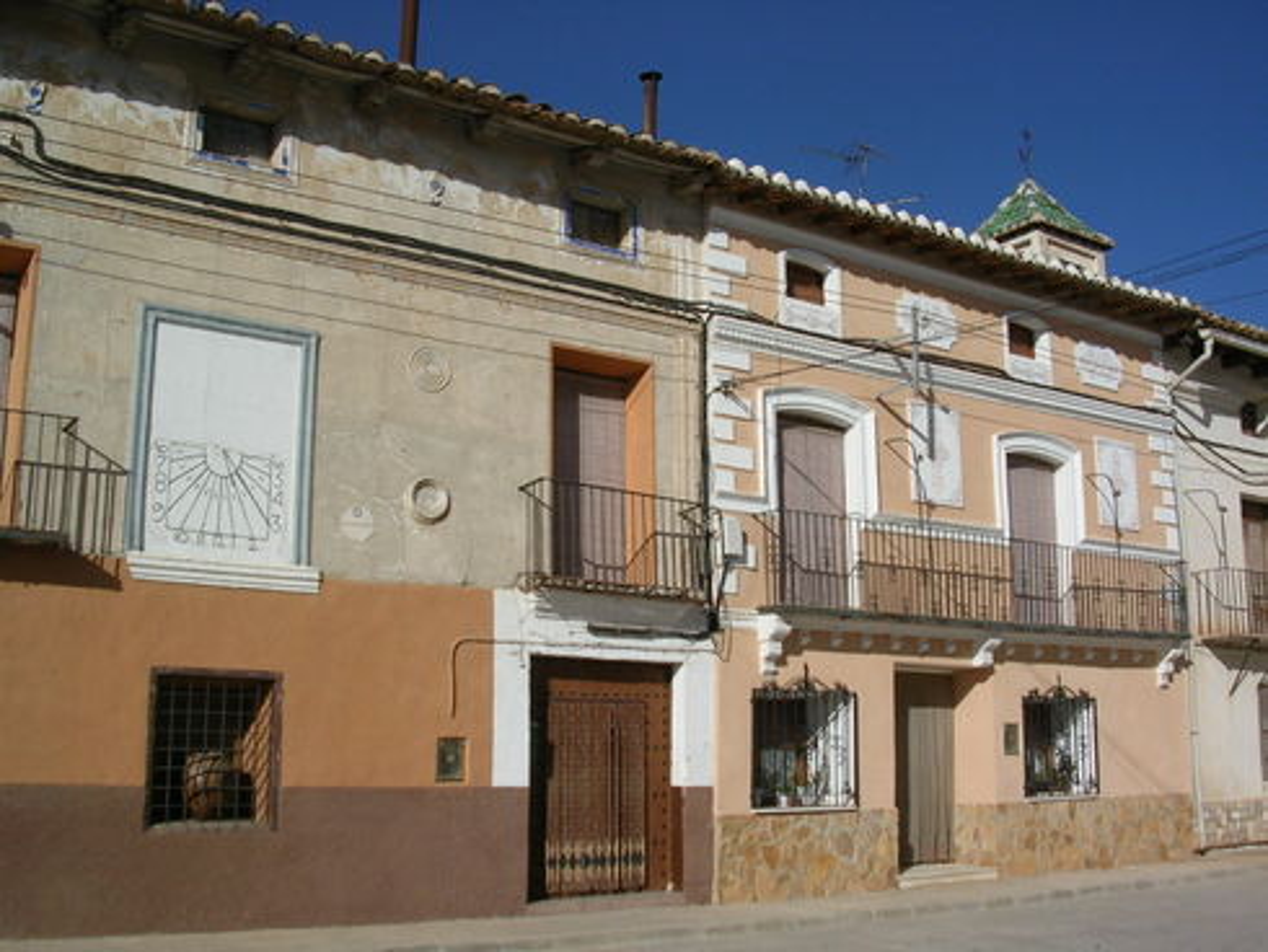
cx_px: 634
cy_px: 476
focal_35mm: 38
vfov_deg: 37.8
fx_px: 1393
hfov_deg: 49.0
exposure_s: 1/698
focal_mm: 5.8
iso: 50
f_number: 5.6
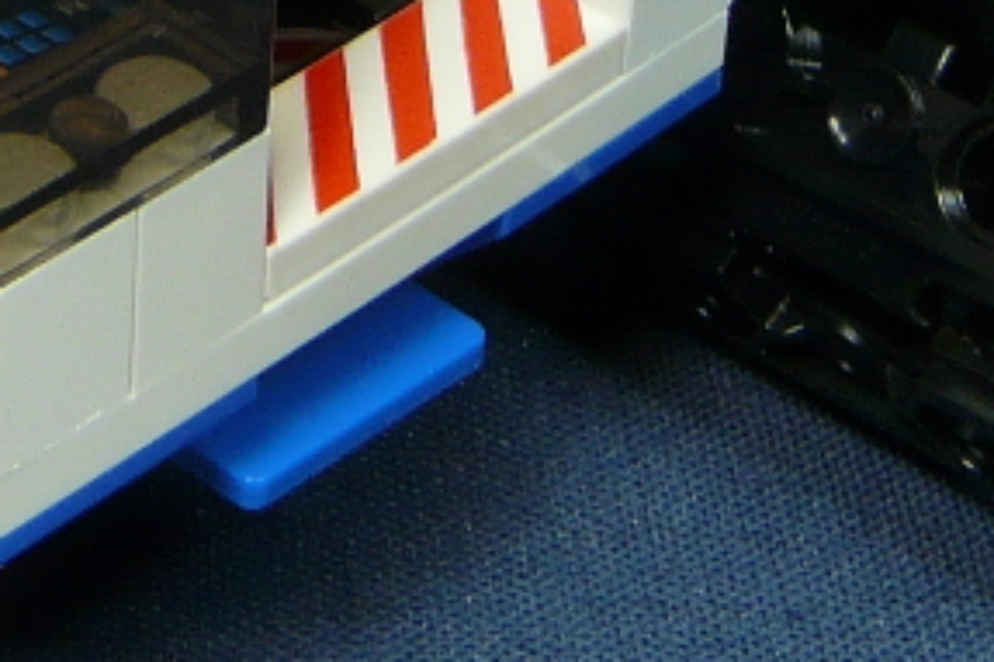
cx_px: -171
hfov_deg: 12.5
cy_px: -830
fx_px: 4443
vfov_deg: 8.0
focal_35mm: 161
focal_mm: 5.6
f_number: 5.6
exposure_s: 1/6
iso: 100
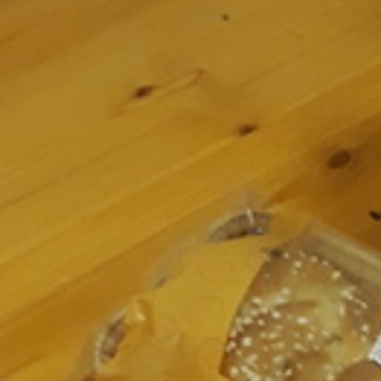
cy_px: 541
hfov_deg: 11.7
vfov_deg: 11.5
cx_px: 474
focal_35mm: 146
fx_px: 1818
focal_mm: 3.71
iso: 250
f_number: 1.7
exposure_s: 1/25
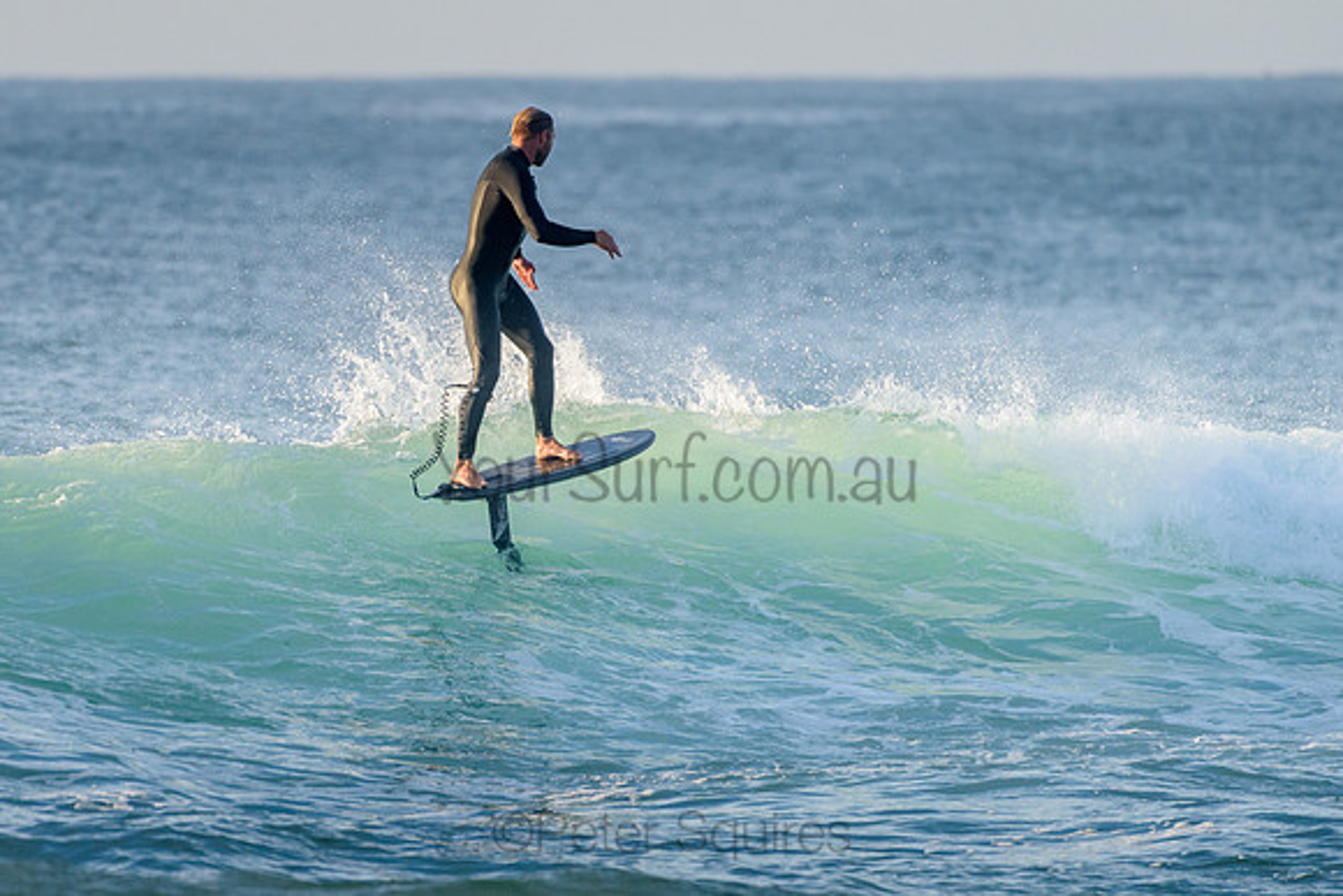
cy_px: 485
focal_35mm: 613
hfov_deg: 3.4
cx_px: 542
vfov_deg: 2.2
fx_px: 22878
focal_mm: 500
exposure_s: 1/2000
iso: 640
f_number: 5.6
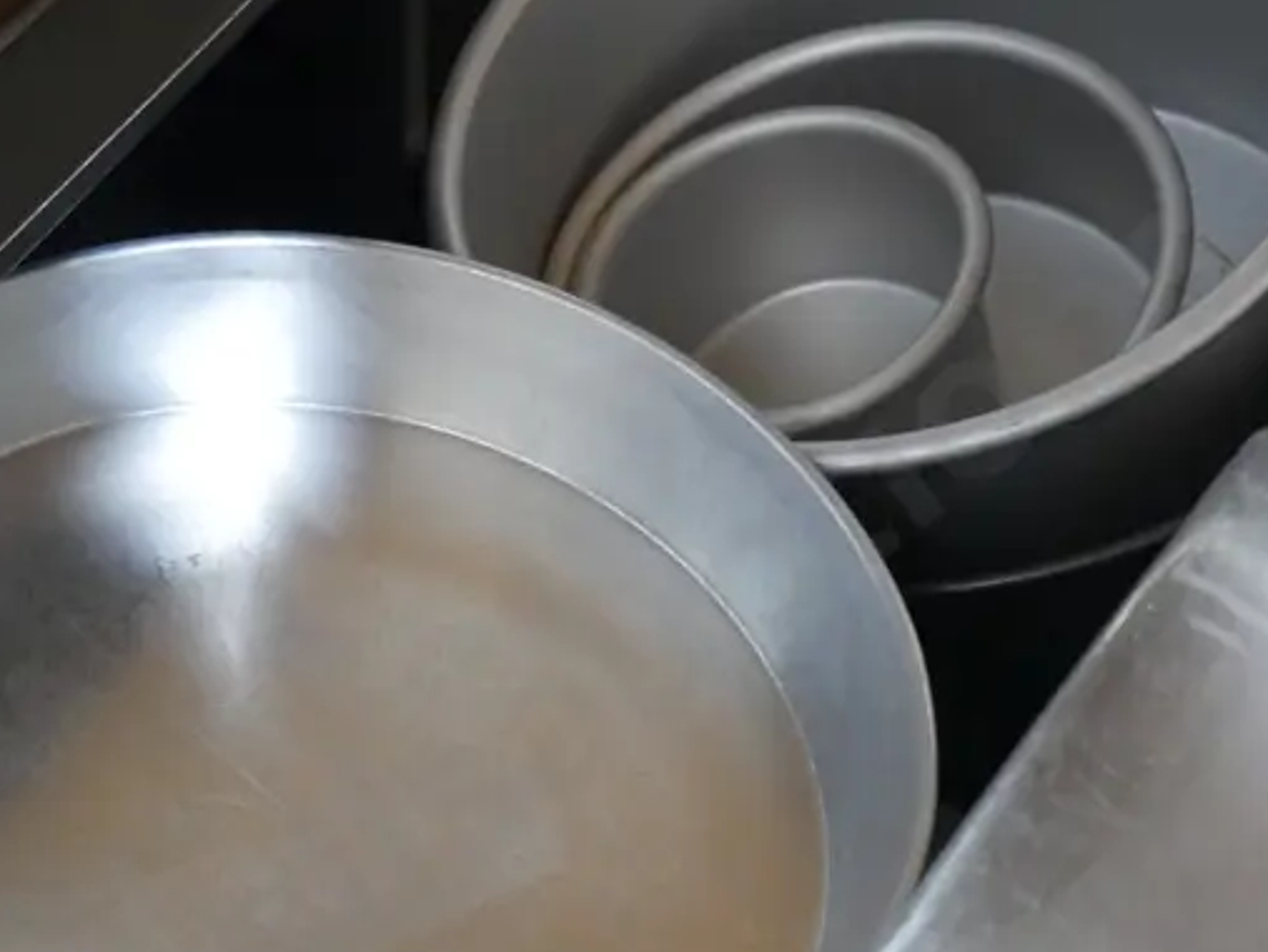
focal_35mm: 85
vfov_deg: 17.3
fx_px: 3115
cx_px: 677
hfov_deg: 23.0
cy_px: 640
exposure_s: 1/20
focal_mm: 21
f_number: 5.6
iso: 3200
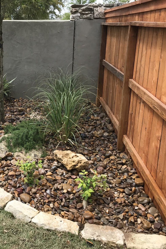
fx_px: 270
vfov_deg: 49.6
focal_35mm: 39
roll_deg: +0.2
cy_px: 125
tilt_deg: -17.0
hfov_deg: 32.5
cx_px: 18
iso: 20
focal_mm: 3.99
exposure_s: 1/791
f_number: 1.8
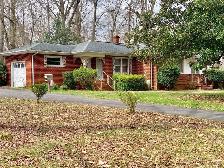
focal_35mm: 52
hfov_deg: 36.8
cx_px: 112
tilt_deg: -0.6
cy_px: 84
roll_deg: +0.3
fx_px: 336
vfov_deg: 28.0
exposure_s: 1/333
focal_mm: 6
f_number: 2.4
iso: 16
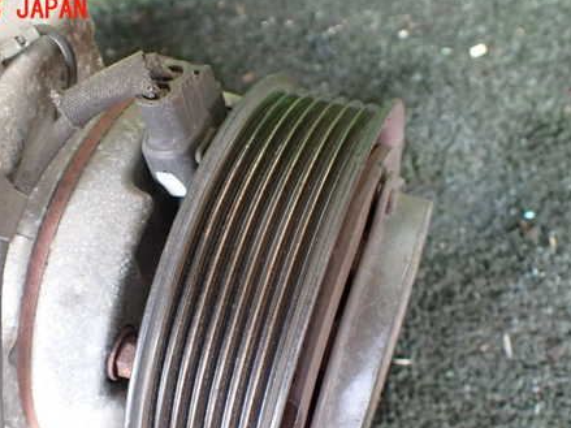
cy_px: 286
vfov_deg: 34.8
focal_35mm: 41
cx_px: 241
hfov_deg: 45.6
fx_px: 676
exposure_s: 1/125
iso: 640
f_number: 2.3
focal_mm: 5.4
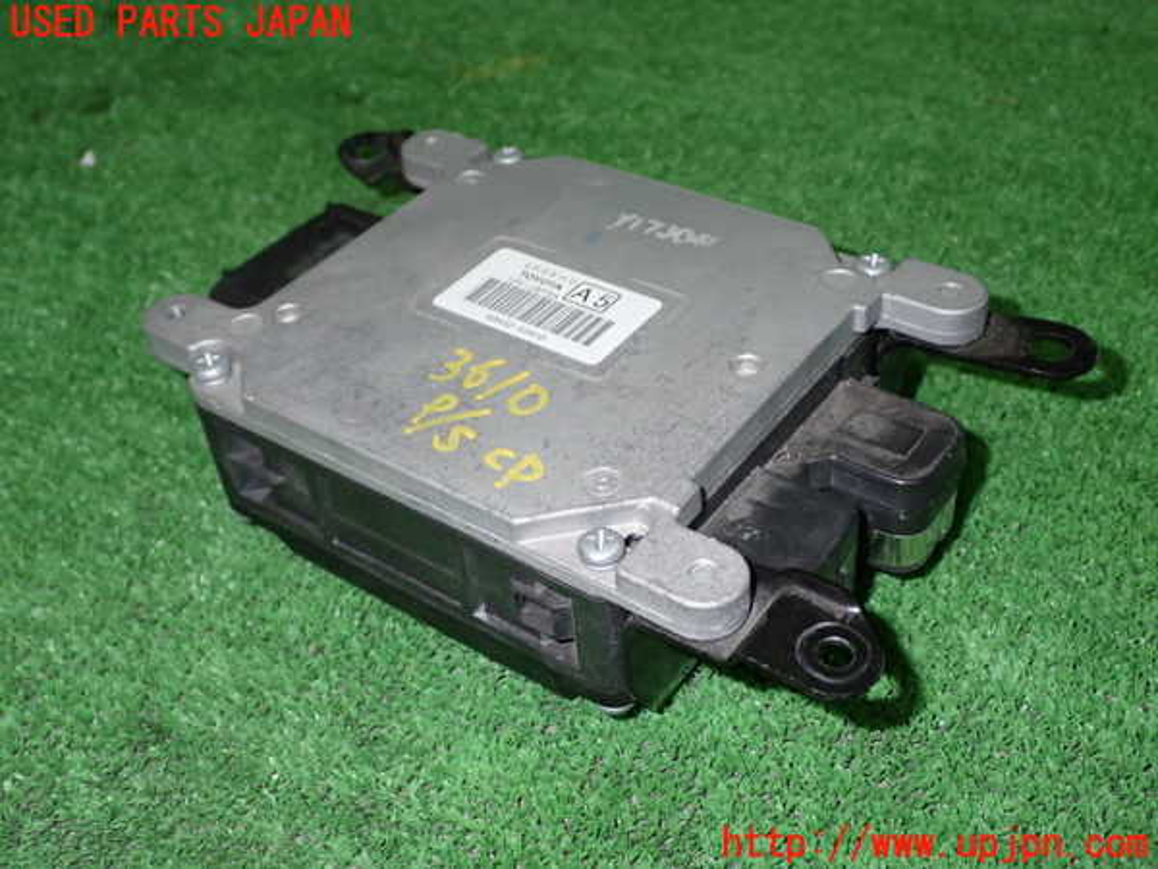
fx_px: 1372
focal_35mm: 41
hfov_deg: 45.8
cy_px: 434
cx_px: 579
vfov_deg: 35.1
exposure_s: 1/40
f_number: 8
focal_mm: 7.31
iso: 500
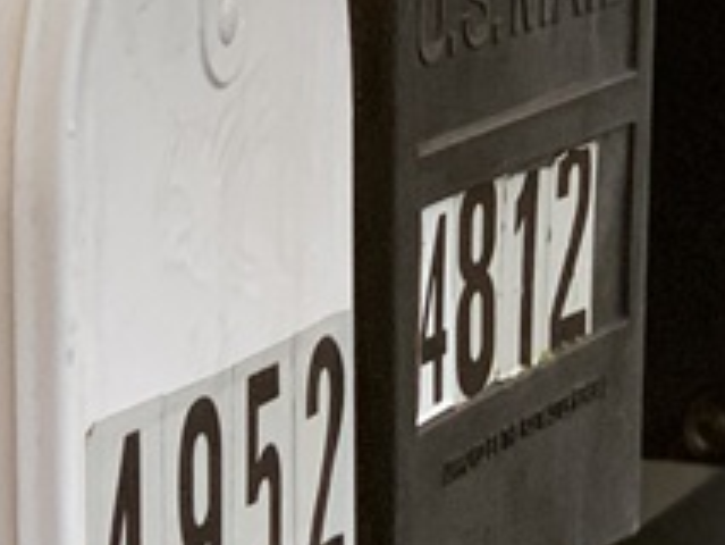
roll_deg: -4.2
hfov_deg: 8.1
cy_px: 235
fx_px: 5113
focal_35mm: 244
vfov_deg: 6.1
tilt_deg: -4.2
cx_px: 477
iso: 160
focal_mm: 6
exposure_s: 1/60
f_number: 2.4
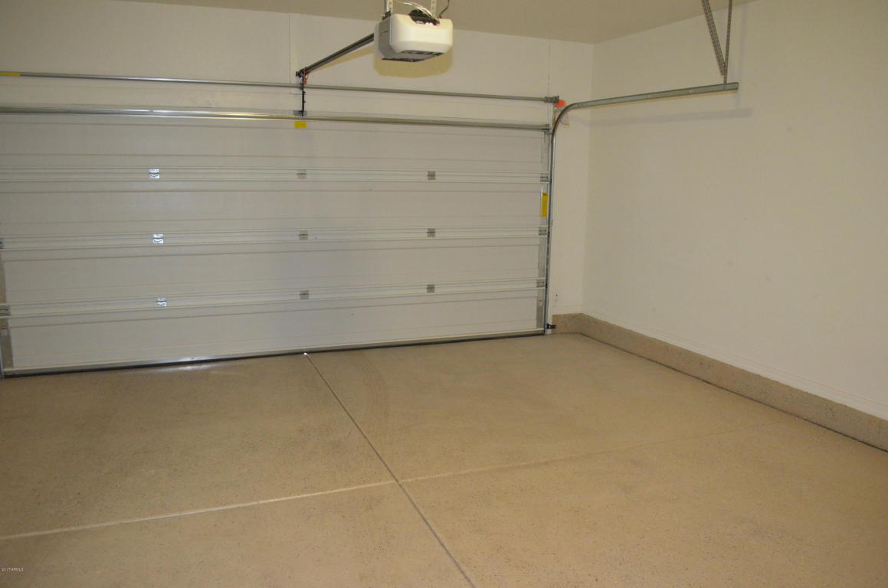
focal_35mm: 27
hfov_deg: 67.5
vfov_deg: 47.7
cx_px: 444
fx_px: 665
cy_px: 294
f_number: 4
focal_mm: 18
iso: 3200
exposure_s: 1/60
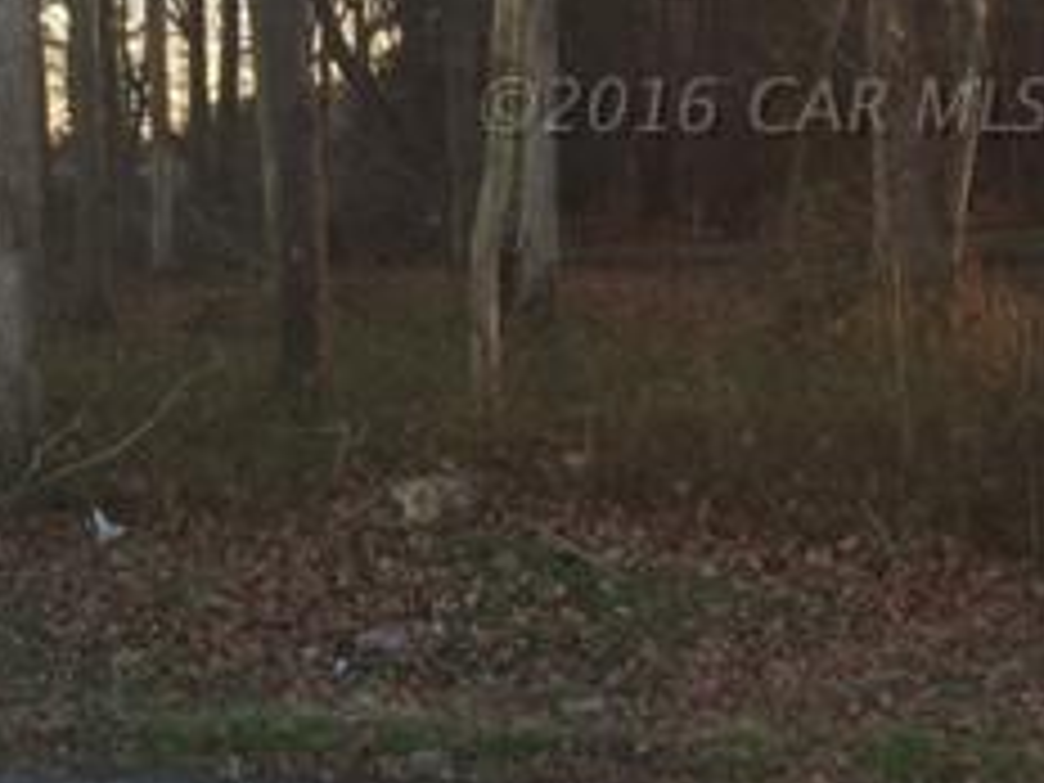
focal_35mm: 80
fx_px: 2413
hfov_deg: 24.2
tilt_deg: +2.7
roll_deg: +0.0
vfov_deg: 18.2
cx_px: 765
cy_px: 104
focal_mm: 4.15
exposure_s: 1/120
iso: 32
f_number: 2.2
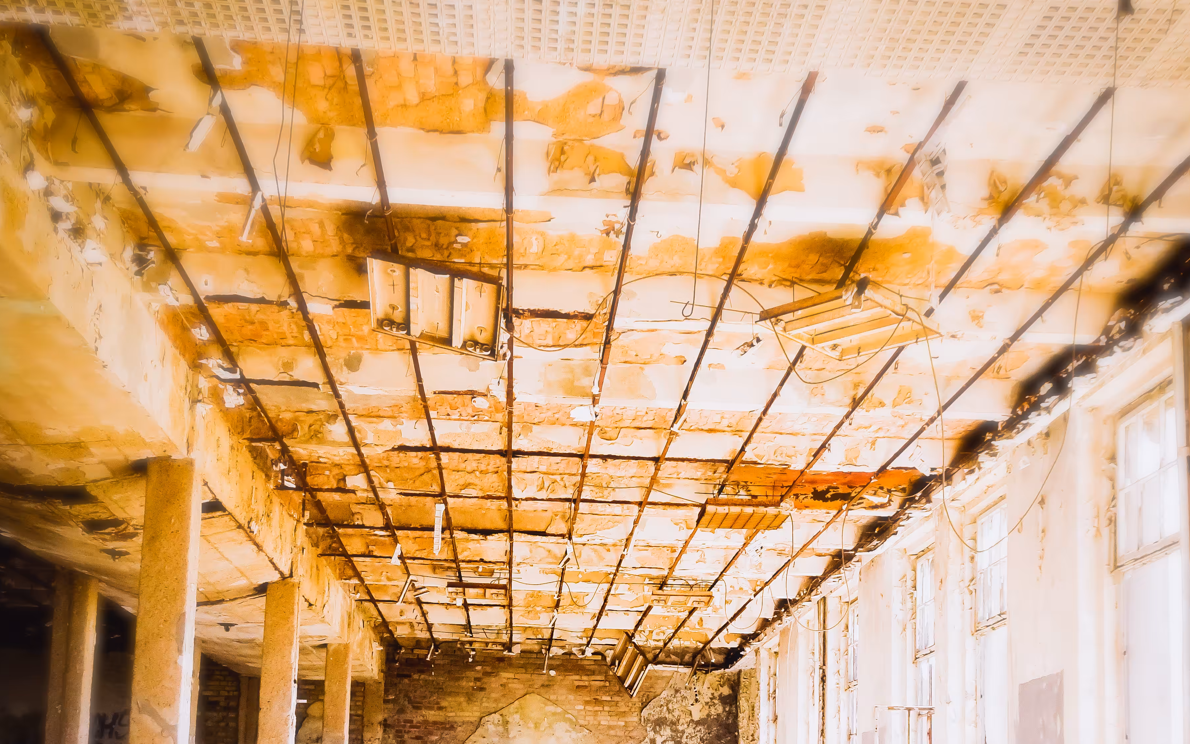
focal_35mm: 42
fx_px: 1362
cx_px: 597
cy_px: 659
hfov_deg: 47.2
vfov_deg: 29.4
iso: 80
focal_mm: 4.92
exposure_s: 1/100
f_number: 3.5
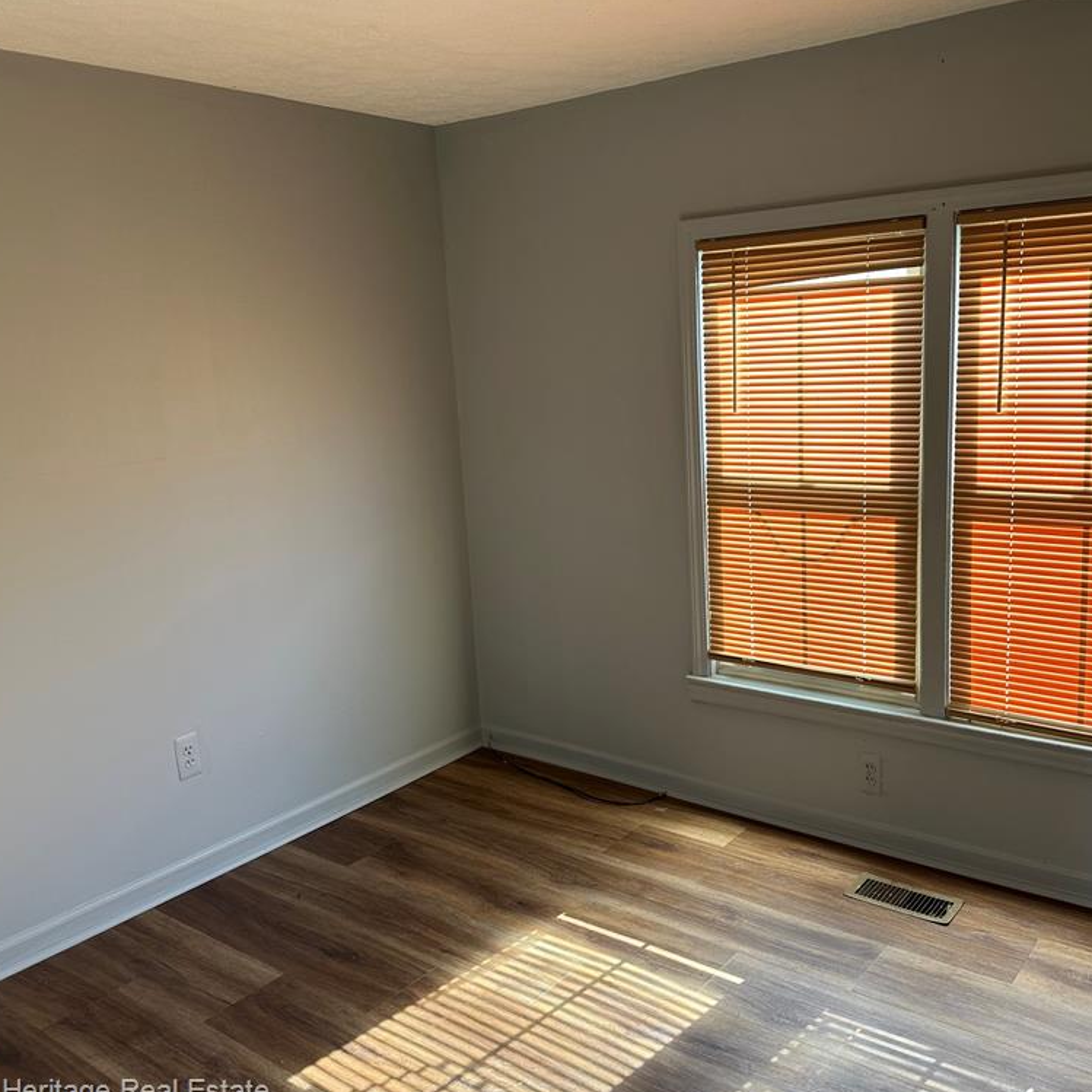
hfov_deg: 55.2
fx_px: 1035
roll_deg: +2.3
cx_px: 656
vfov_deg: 55.6
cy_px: 553
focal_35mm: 29
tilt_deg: -11.6
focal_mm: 6.86
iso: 100
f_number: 1.78
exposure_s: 1/120
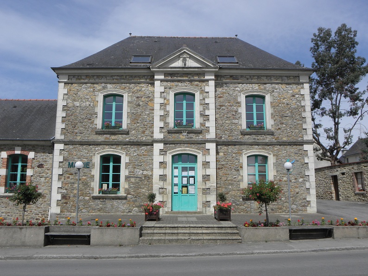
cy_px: 138
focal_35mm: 32
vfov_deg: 44.2
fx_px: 340
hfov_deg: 56.8
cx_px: 184
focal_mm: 5.71
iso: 64
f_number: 5.6
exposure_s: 1/400
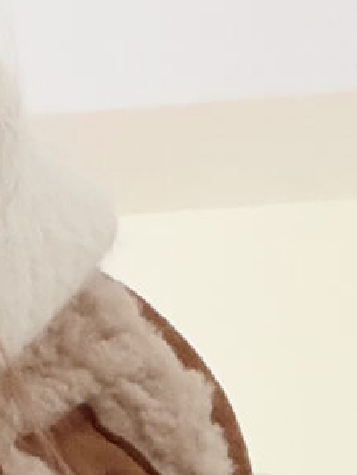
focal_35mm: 195
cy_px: 1430
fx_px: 2676
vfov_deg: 8.5
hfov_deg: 7.0
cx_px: -624
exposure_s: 1/60
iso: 160
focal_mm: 2.71
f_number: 1.9
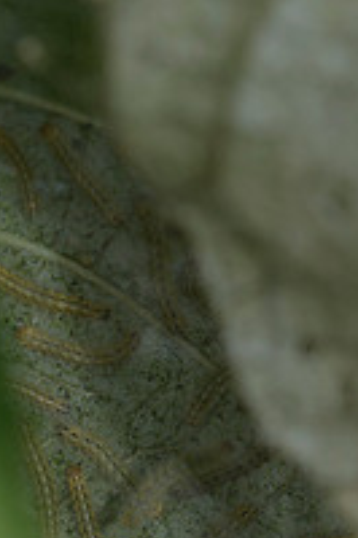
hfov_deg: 2.0
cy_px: 471
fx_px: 10085
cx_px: 110
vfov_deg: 3.1
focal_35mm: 675
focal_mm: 200
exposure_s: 1/250
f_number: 14
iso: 64
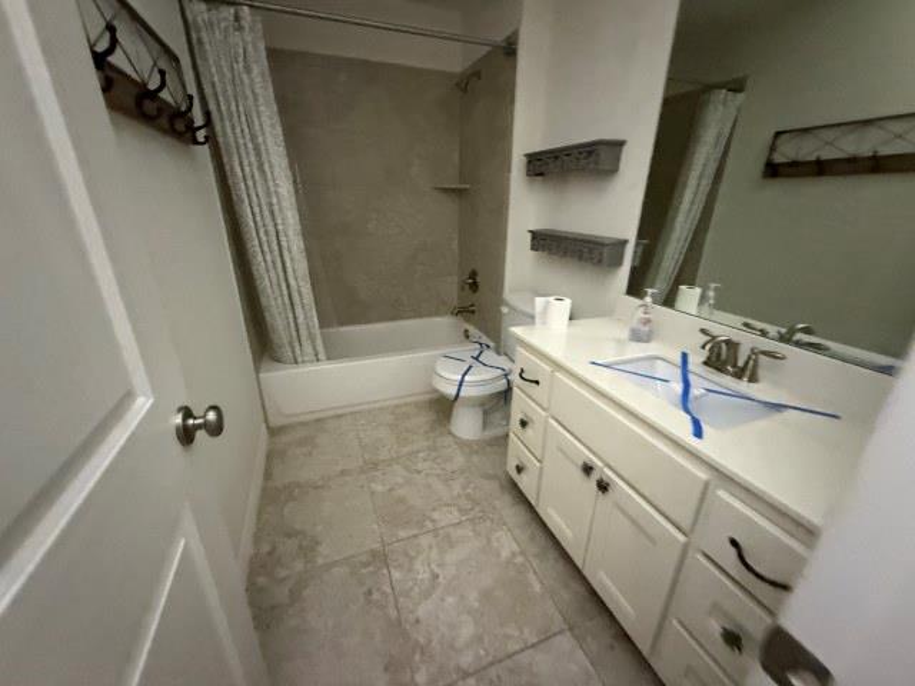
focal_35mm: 14
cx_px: 458
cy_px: 343
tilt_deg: -28.1
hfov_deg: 102.1
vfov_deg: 85.7
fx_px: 370
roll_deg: +2.5
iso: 1250
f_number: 2.2
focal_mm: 2.22
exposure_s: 1/60
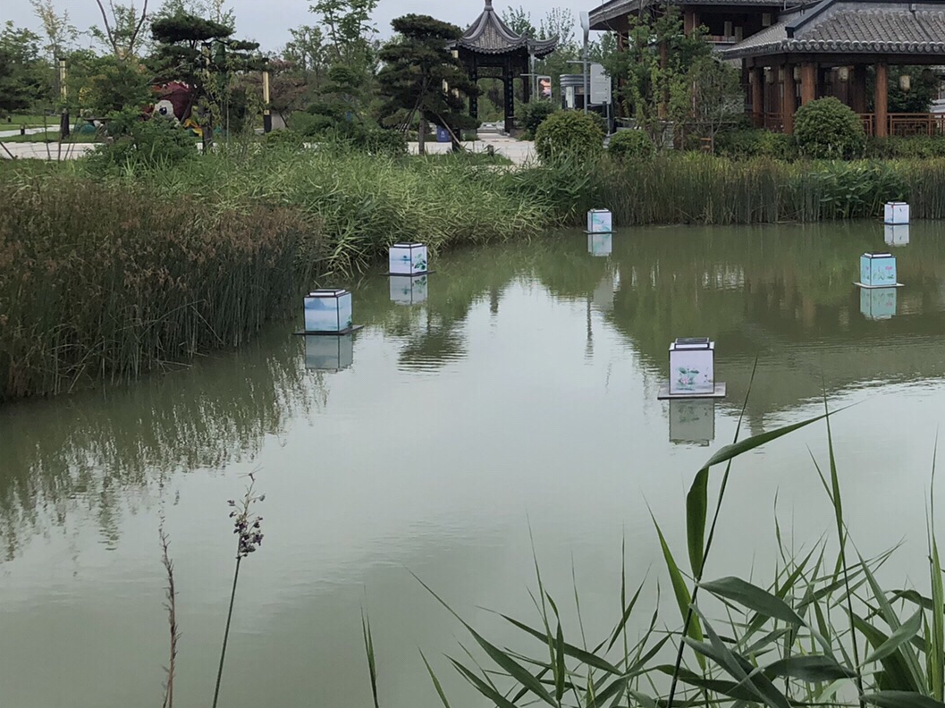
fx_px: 1446
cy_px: 202
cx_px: 873
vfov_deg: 27.2
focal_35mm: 53
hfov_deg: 34.0
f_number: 1.8
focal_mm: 3.99
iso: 20
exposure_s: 1/750
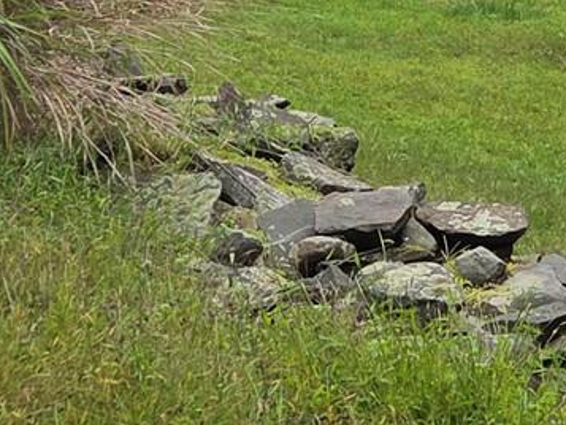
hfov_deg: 14.6
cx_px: 598
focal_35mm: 132
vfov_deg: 10.6
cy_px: -331
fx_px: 2159
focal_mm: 5.4
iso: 80
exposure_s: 1/1347
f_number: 1.8
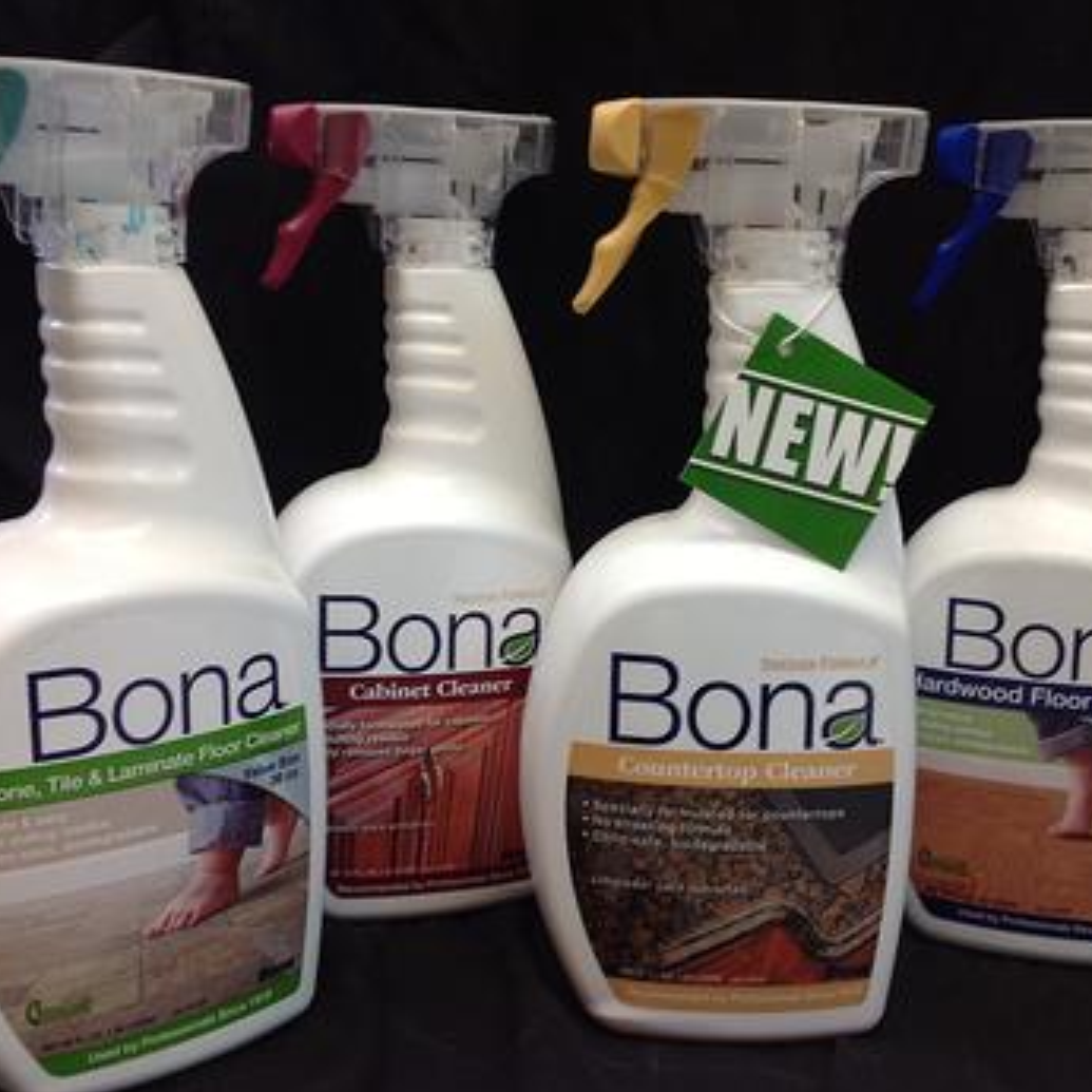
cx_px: 565
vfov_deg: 40.0
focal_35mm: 42
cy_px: 544
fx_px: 1499
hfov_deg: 40.0
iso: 80
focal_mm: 4.28
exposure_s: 1/40
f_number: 2.4
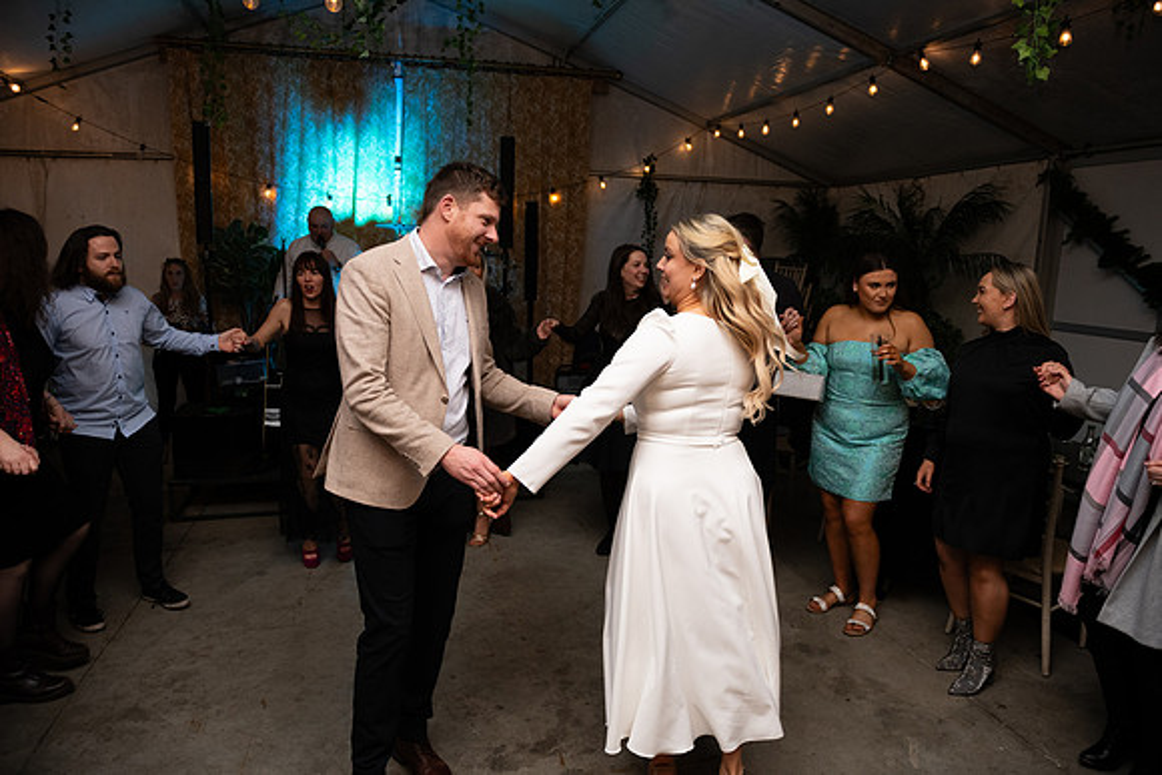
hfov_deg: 73.7
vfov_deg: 53.2
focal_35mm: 24
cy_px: 388
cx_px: 581
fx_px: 775
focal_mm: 24
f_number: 3.5
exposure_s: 1/160
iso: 800
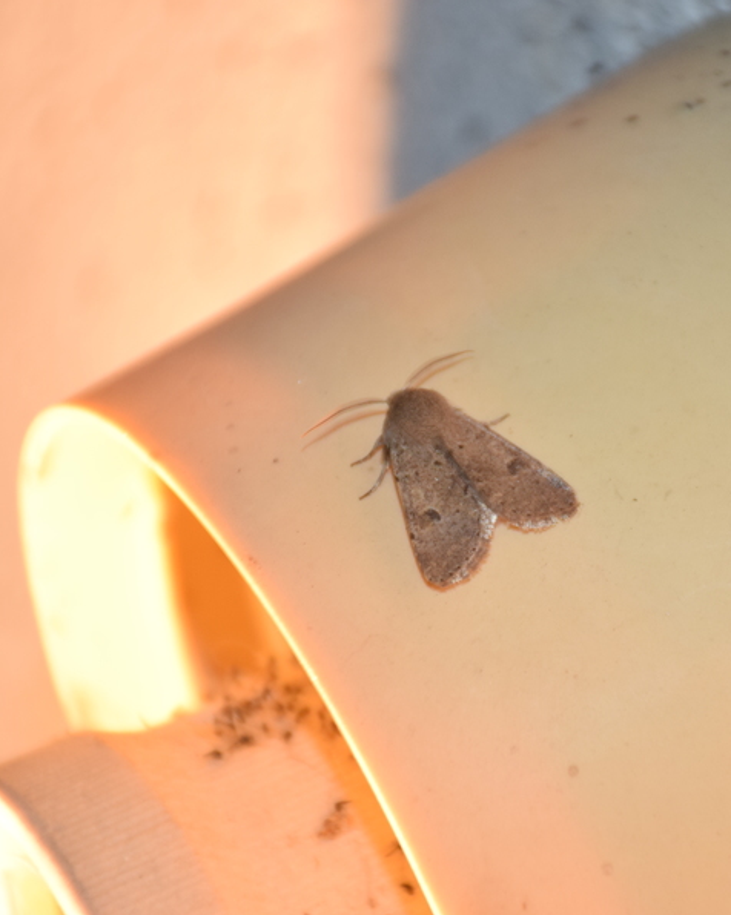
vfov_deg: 6.6
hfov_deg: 5.2
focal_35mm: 295
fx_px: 7986
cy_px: 447
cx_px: 528
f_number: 5.6
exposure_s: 1/200
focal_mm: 130
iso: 500
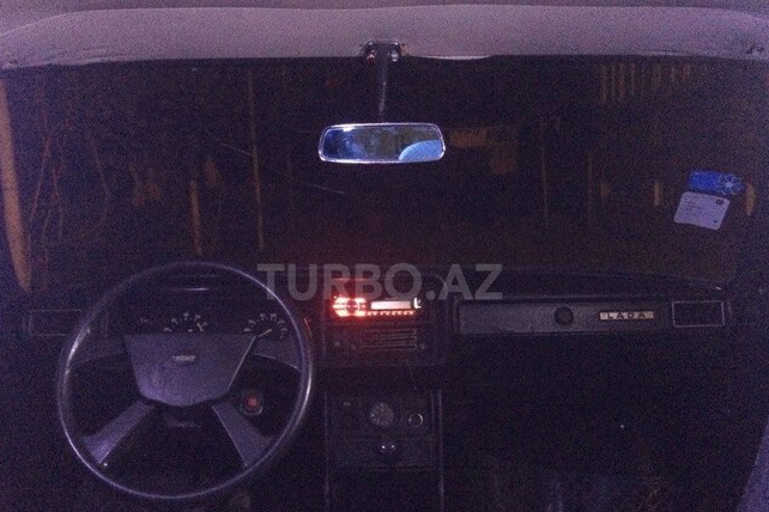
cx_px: 380
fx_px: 662
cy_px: 282
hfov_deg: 60.3
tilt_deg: -8.0
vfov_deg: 42.3
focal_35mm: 31
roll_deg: +1.5
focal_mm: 4.15
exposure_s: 1/17
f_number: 2.2
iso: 2000
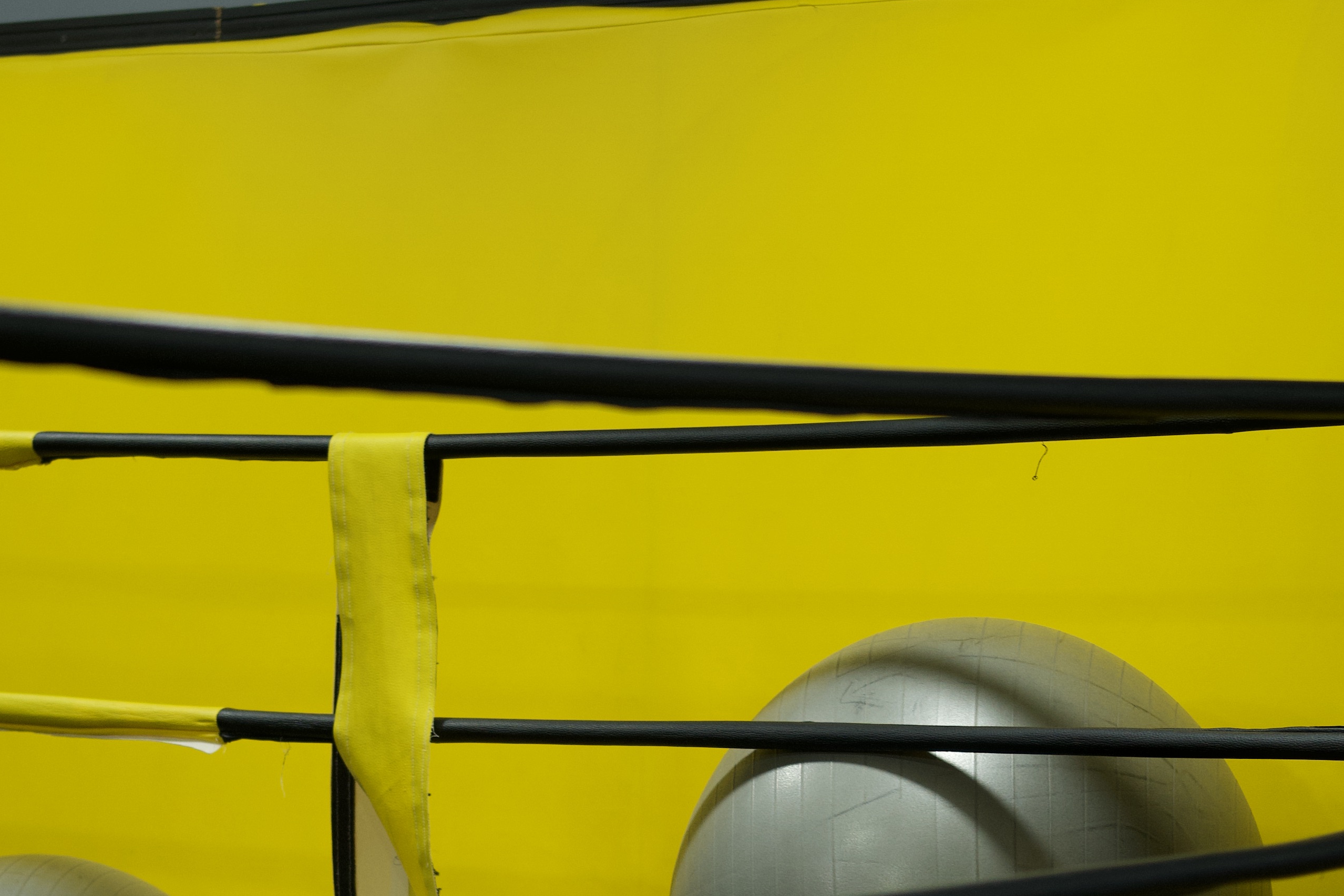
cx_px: 547
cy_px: 974
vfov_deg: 11.0
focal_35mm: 123
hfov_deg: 16.6
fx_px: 4598
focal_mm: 35
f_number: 1.7
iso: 160
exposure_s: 1/100
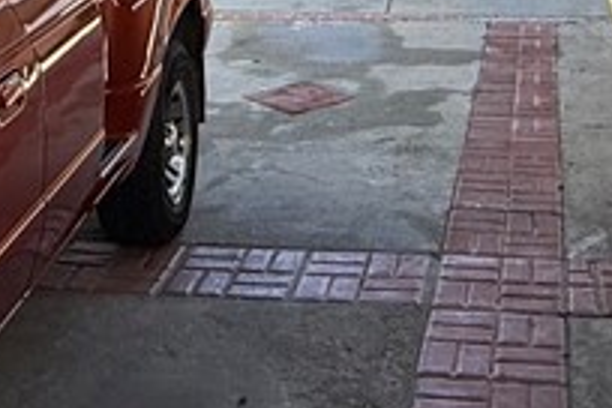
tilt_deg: -8.8
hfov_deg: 27.6
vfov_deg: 17.9
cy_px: -60
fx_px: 1241
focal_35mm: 73
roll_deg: +0.0
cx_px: 384
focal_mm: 2.22
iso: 64
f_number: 2.2
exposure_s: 1/465
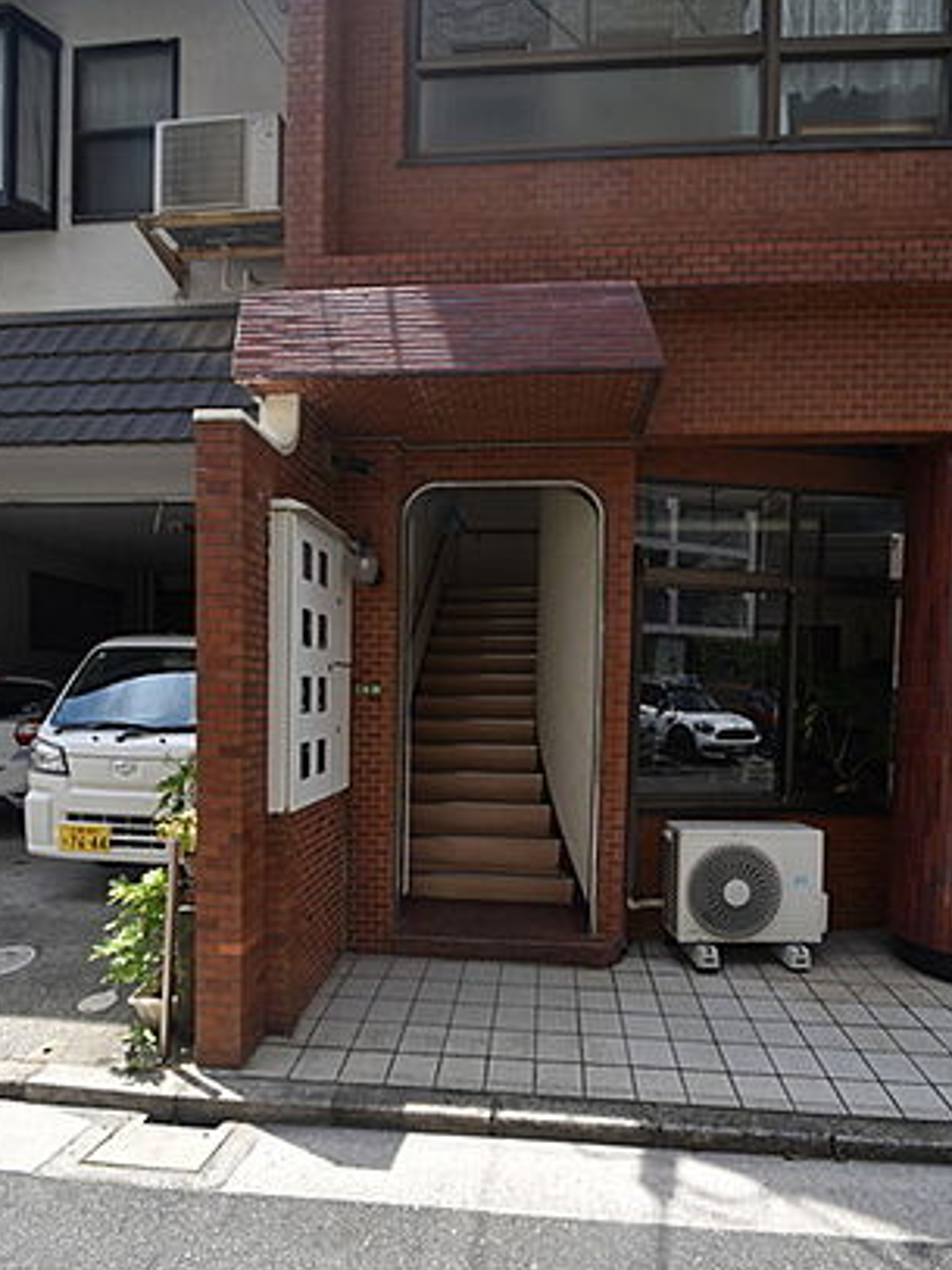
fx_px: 624
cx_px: 481
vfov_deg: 90.7
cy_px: 708
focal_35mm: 17
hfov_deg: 74.7
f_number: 7.1
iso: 200
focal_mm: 10
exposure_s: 1/250
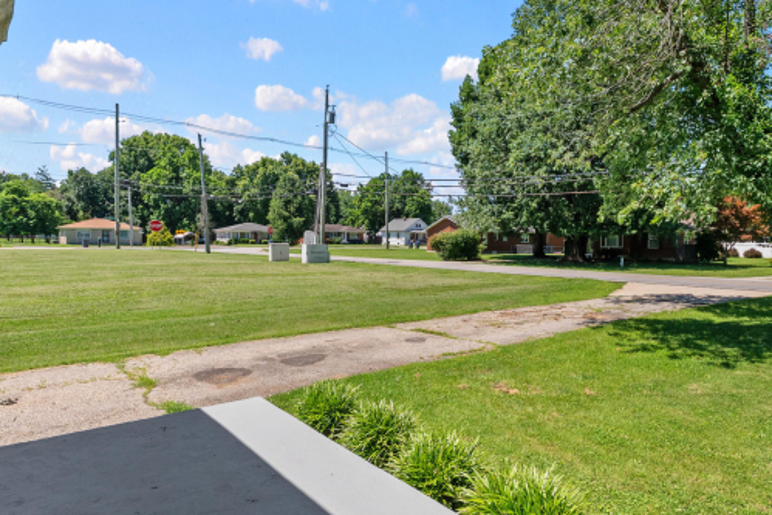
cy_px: 268
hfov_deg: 72.5
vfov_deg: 53.2
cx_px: 483
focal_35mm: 24
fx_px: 515
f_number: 11
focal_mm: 16
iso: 400
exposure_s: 1/125
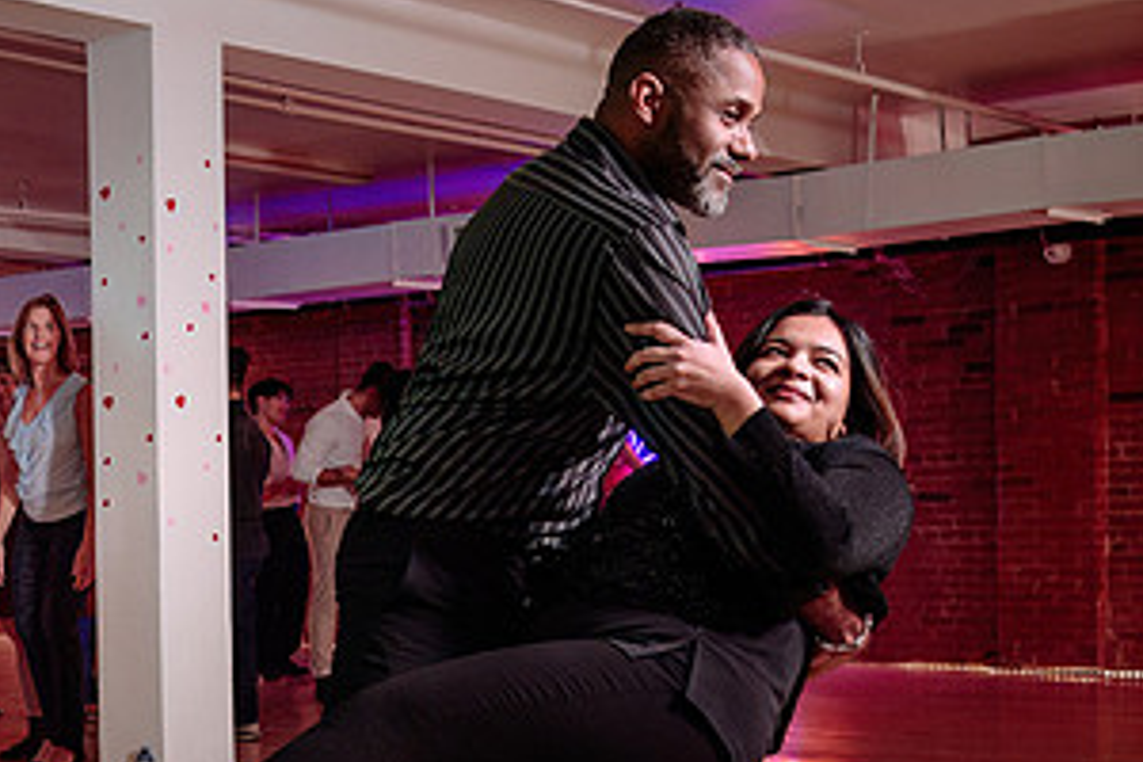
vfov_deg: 17.8
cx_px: 96
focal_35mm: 76
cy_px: 588
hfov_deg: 25.7
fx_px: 2413
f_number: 3.5
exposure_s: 1/80
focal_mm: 31
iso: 800
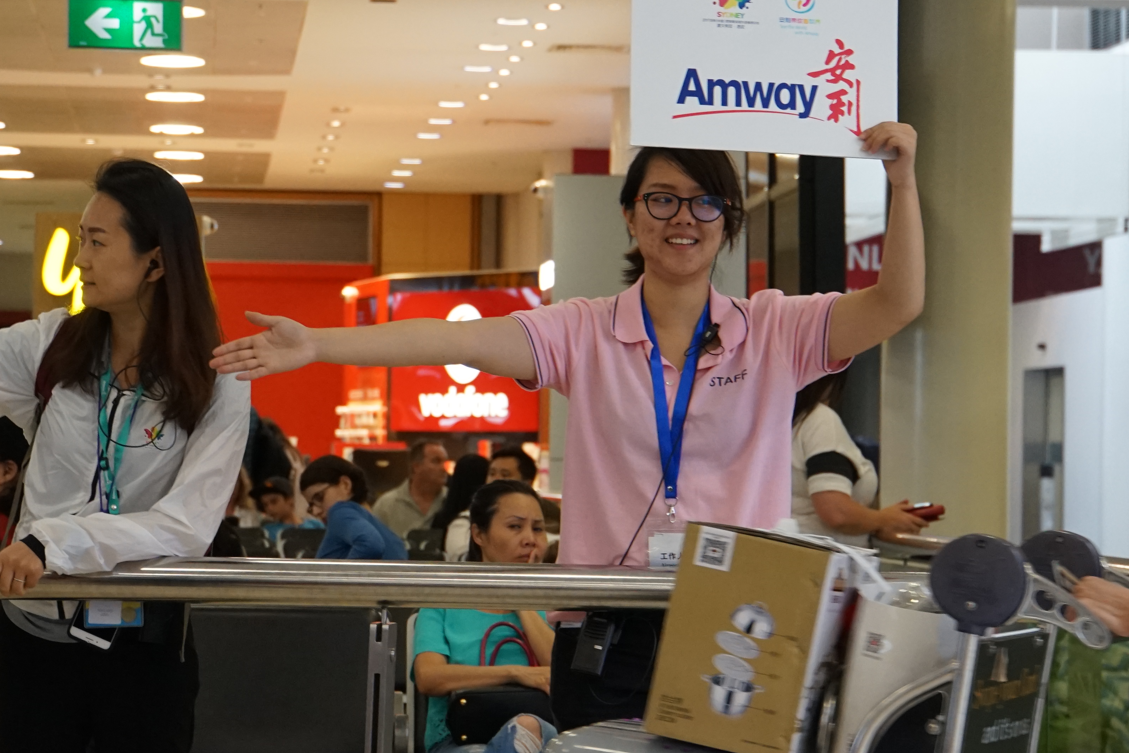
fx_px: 4296
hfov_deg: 15.0
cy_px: 384
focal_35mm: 137
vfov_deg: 10.0
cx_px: 493
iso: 2000
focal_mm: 74
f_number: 5.6
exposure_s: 1/125
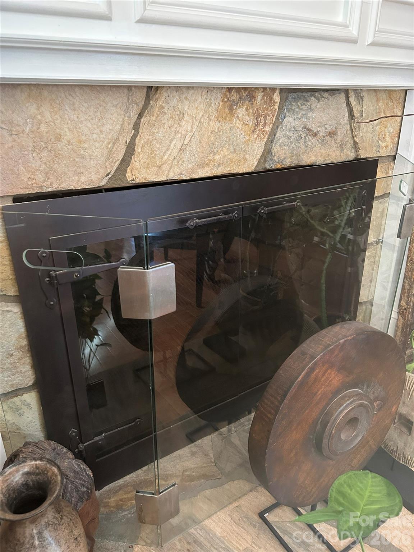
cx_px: 207
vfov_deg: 67.3
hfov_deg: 53.1
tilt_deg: -22.2
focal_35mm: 26
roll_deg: -0.4
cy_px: 276
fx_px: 415
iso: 400
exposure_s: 1/40
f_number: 1.5
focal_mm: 5.7
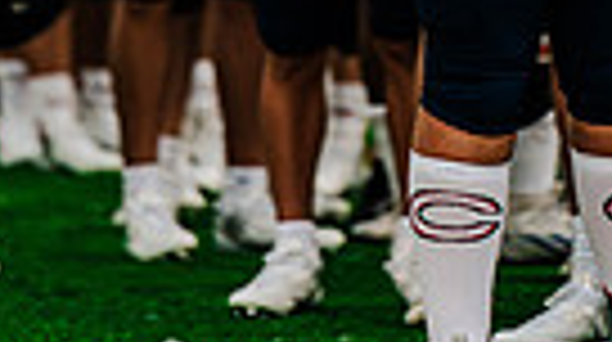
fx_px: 11244
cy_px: -562
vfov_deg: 1.7
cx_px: 508
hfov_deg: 3.1
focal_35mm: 694
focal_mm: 200
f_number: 2.8
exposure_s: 1/1000
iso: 1000
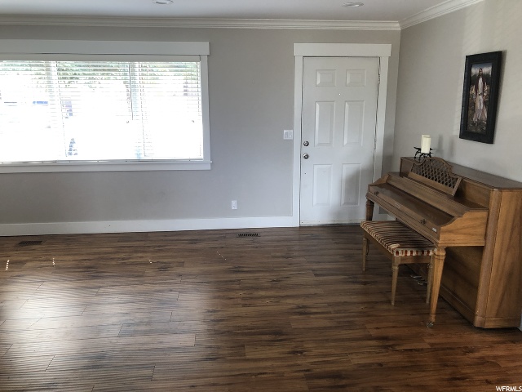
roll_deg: -0.2
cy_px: 196
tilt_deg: -14.2
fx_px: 422
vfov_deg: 49.7
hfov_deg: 63.4
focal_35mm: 28
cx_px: 261
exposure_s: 1/30
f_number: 1.8
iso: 25
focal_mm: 3.99
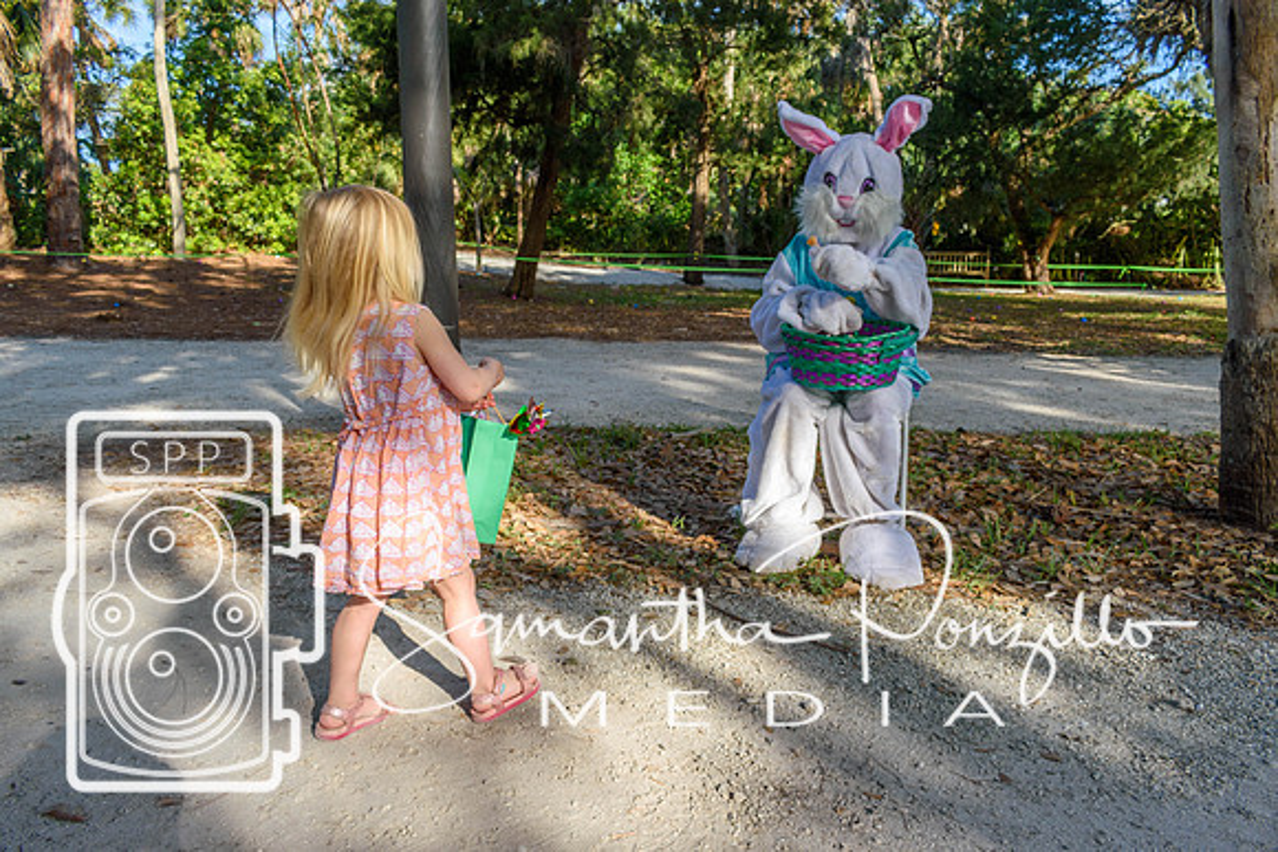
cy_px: 426
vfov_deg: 48.0
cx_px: 639
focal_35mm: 27
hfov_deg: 67.4
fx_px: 959
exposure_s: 1/250
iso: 200
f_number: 8
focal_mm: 18
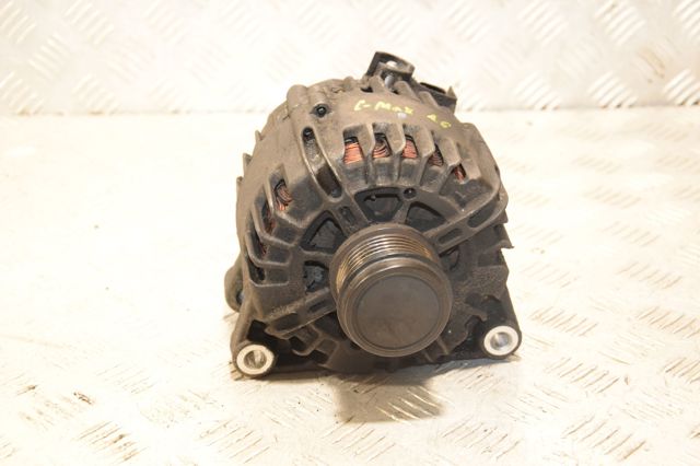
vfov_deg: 18.9
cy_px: 233
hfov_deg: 28.1
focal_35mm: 72
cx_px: 350
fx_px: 1399
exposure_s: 1/100
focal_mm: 48
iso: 1600
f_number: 5.6
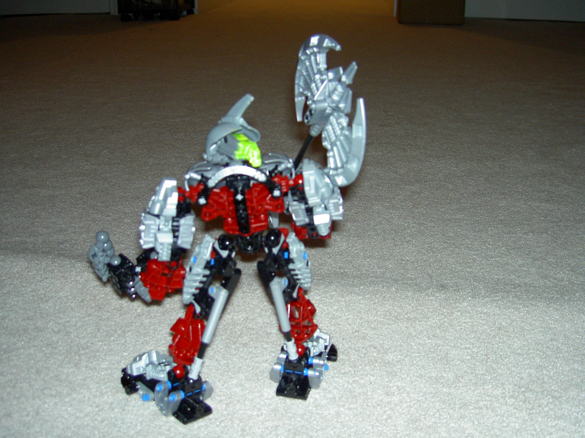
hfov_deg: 47.9
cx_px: 292
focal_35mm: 39
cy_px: 219
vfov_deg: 36.8
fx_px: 659
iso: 100
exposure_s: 1/59.5
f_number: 2.8
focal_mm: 8
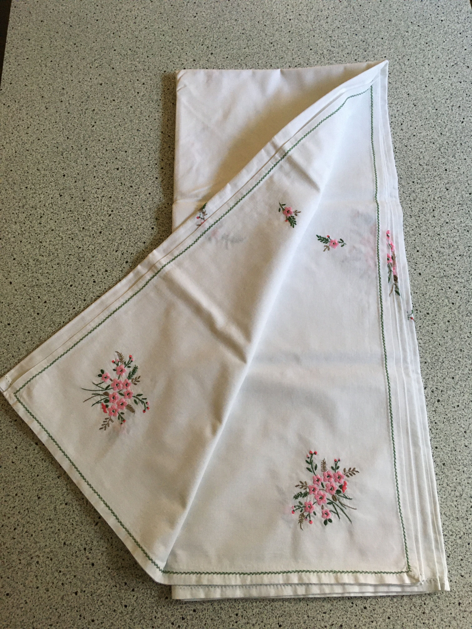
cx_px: 236
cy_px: 314
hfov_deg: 48.2
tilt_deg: -72.6
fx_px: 527
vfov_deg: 61.7
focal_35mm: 29
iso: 200
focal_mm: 4.15
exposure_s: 1/33
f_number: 2.2
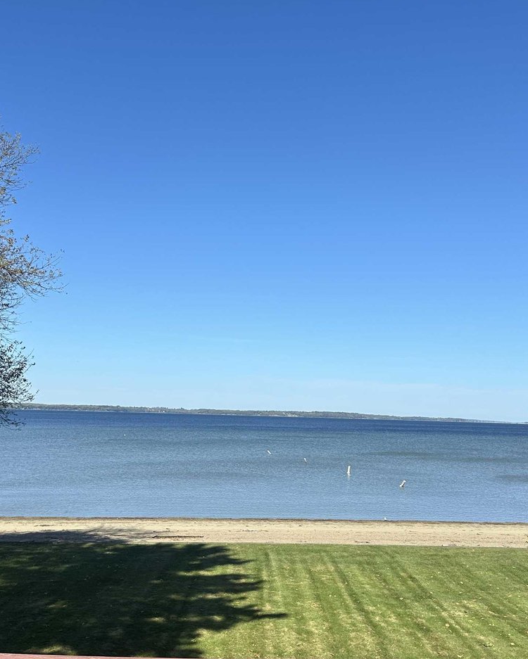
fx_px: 781
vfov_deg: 45.5
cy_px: 395
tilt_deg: +2.1
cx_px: 270
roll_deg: -1.9
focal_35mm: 40
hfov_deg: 37.3
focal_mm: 6.86
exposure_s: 1/4545
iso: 80
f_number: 1.78
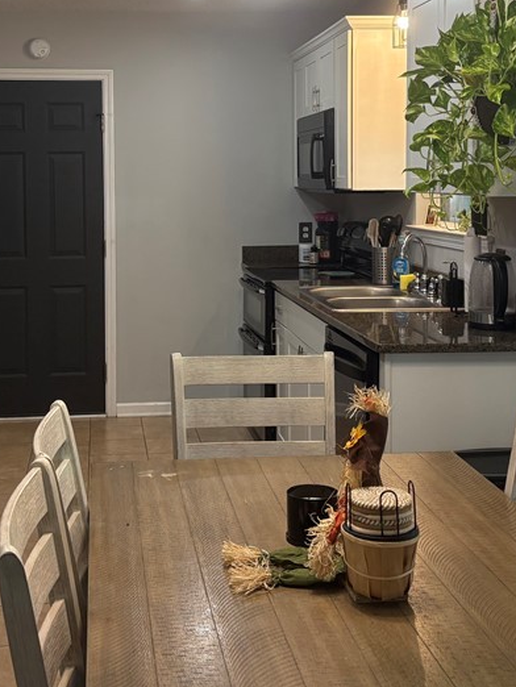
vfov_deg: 36.9
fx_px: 1013
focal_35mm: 51
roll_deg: +1.3
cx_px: 170
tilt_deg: -1.9
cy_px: 207
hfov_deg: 28.4
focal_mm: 5.96
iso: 160
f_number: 1.6
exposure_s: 1/120
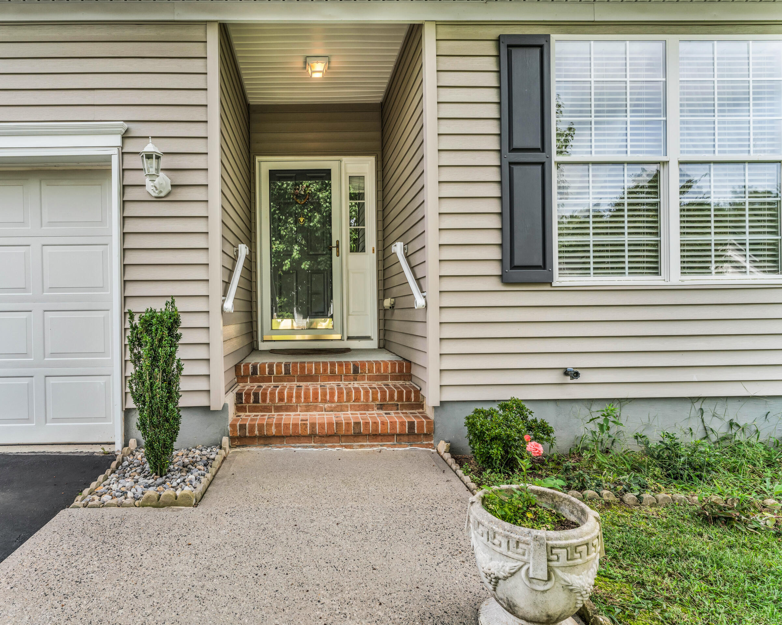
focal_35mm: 20
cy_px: 312
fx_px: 463
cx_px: 317
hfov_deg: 79.5
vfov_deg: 68.1
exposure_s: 1/200
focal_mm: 17
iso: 400
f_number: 8
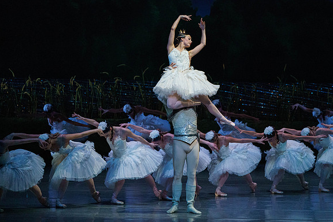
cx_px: 166
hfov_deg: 7.3
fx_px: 2627
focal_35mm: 284
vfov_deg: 4.8
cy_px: 111
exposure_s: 1/250
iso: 8000
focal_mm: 282
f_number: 5.6
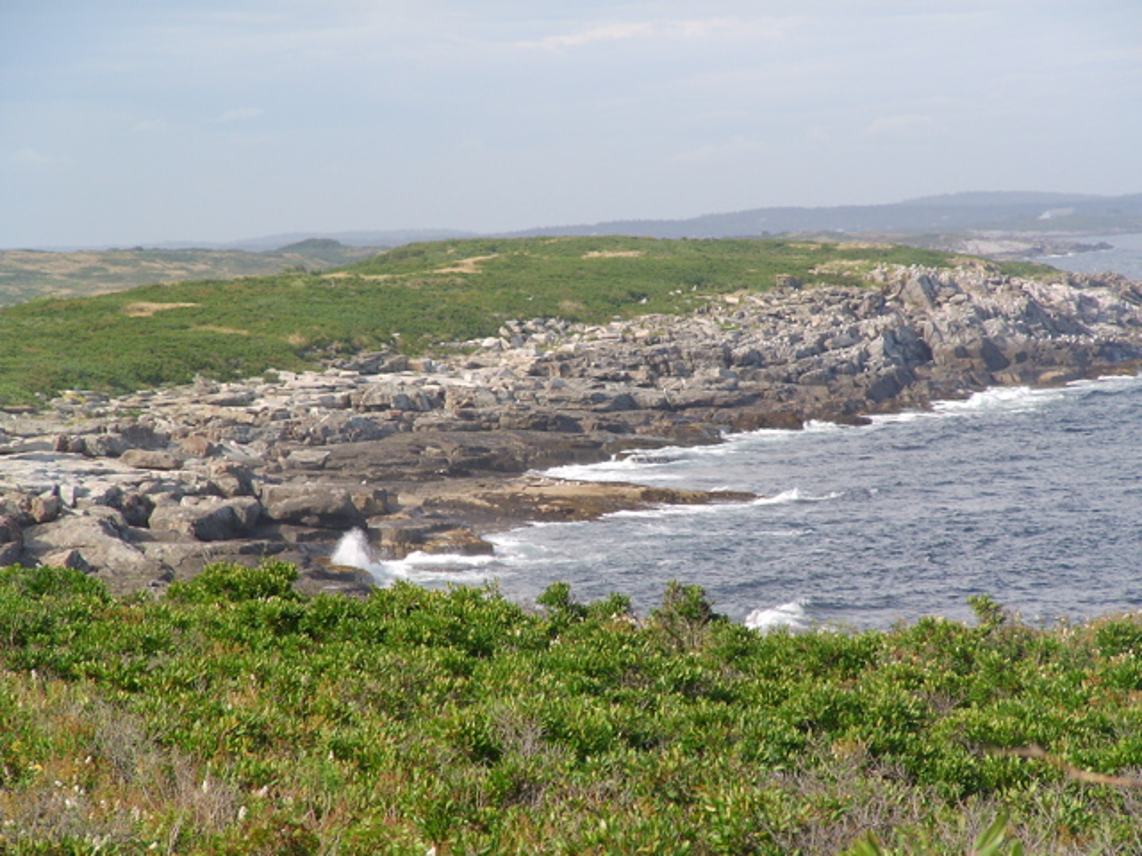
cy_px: 428
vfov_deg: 9.3
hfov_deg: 12.4
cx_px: 571
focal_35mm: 159
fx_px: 5245
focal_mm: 24.4
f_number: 4.1
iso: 50
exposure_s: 1/474
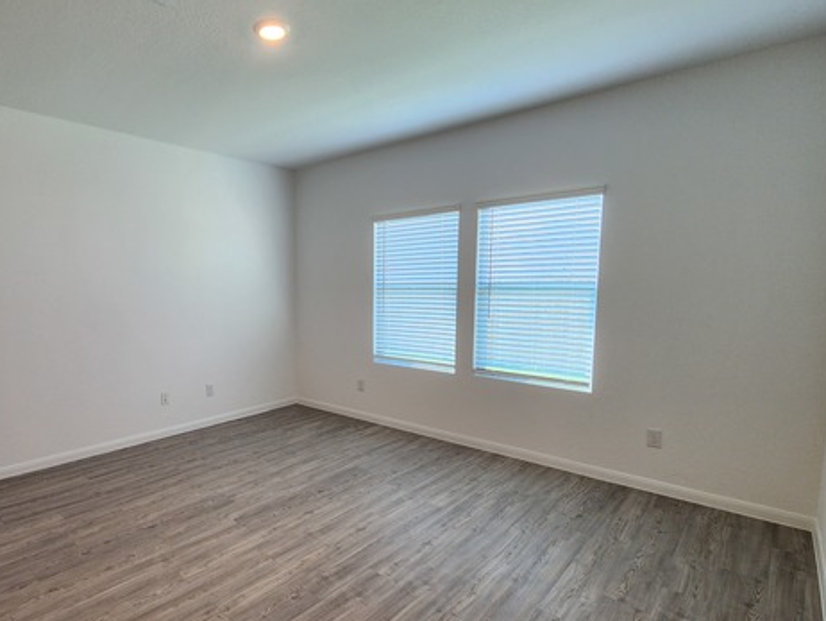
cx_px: 290
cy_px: 342
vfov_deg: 71.5
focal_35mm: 18
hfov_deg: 85.3
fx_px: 430
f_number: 2.2
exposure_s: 1/60
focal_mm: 2.2
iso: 125
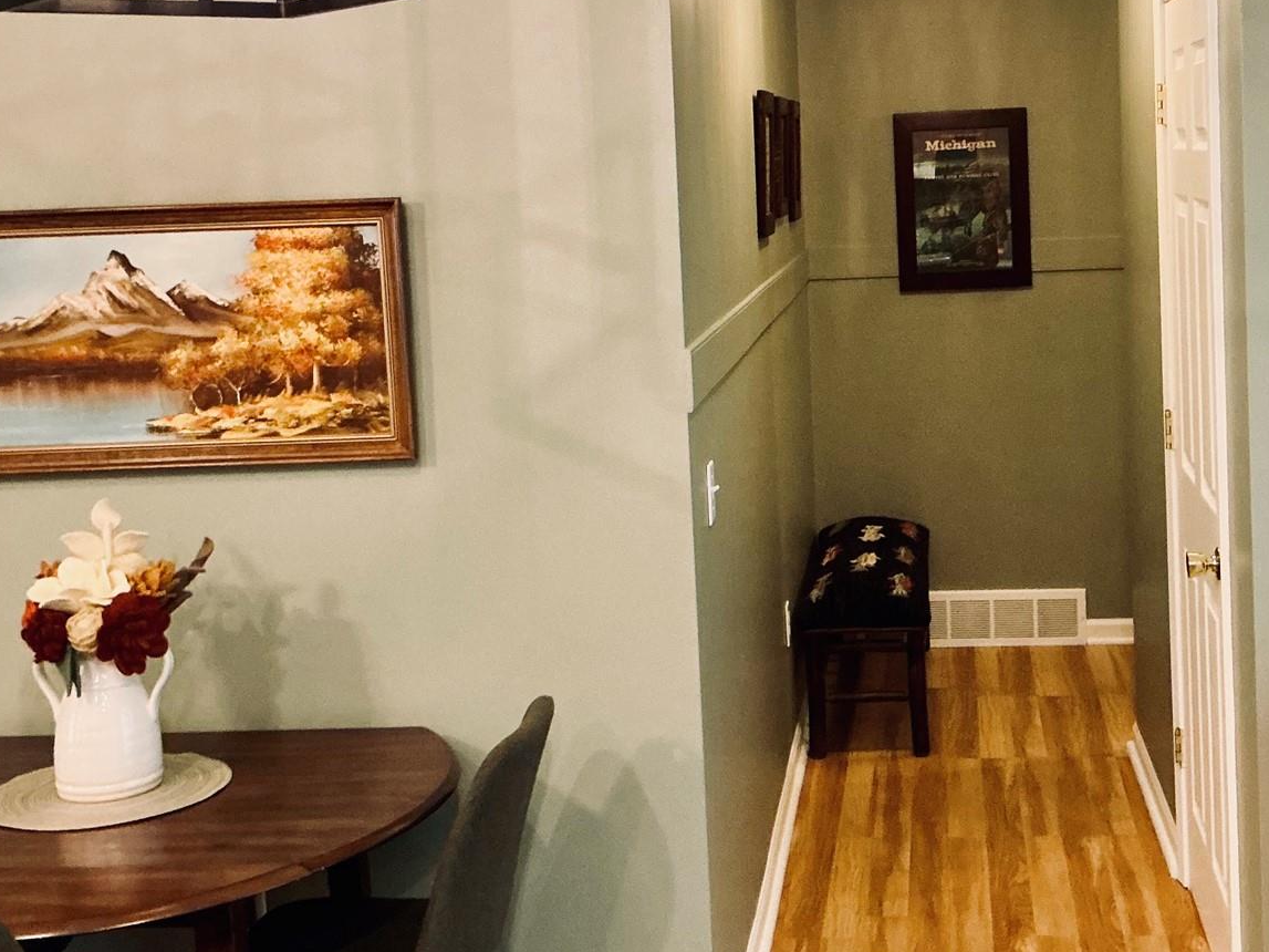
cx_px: 819
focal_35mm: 50
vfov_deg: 28.9
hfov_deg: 37.9
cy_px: 324
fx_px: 1833
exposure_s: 1/40
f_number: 1.8
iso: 250
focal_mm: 3
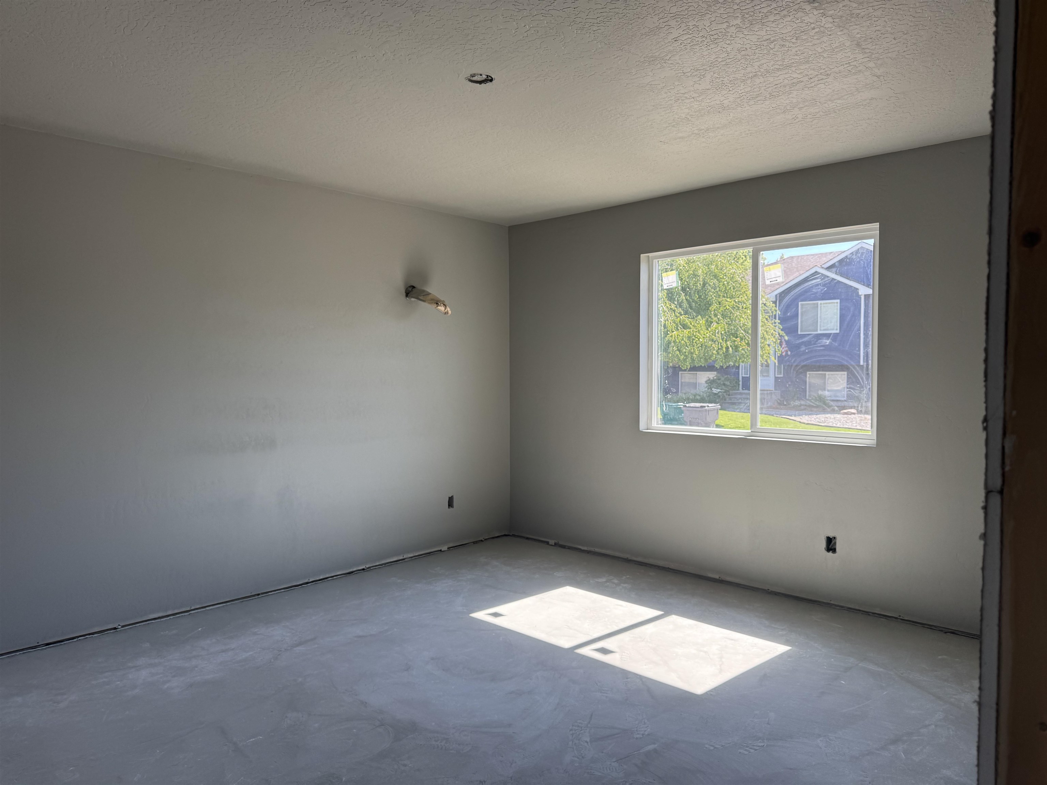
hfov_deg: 71.6
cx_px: 524
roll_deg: +0.1
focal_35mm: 24
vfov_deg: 56.8
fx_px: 726
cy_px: 392
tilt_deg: -4.1
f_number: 1.78
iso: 80
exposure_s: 1/312
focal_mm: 6.76
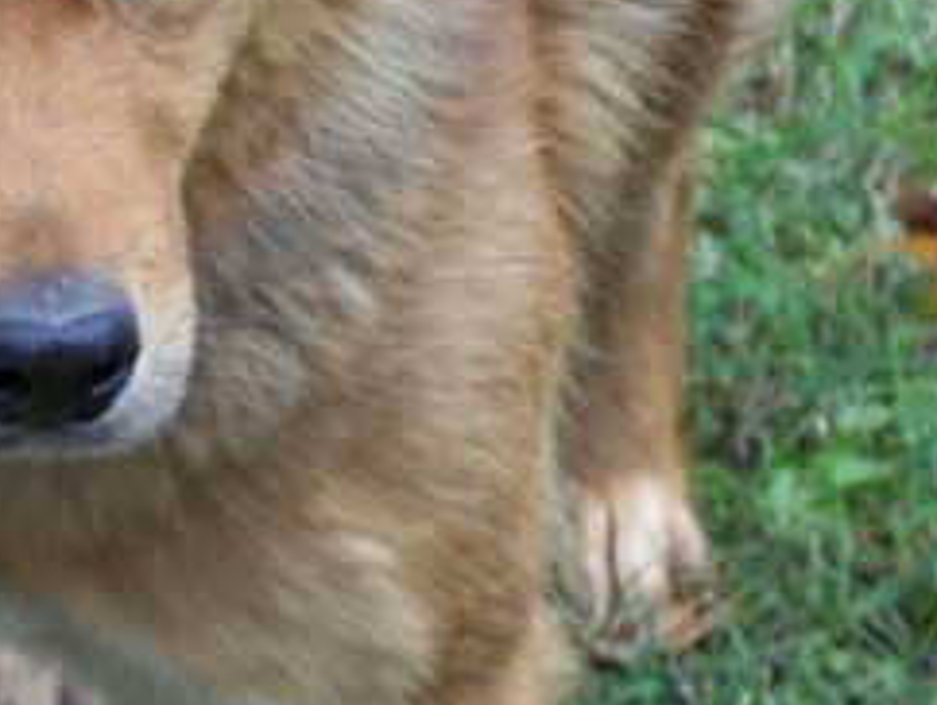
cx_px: -93
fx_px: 11001
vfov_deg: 3.7
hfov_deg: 4.9
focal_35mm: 406
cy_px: 190
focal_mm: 21.2
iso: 140
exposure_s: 1/250
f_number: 3.2
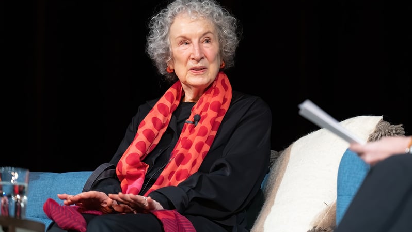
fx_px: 2043
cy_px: 98
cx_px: 206
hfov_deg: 11.5
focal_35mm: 187
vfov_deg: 6.5
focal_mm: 178
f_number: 4
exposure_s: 1/200
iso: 5000
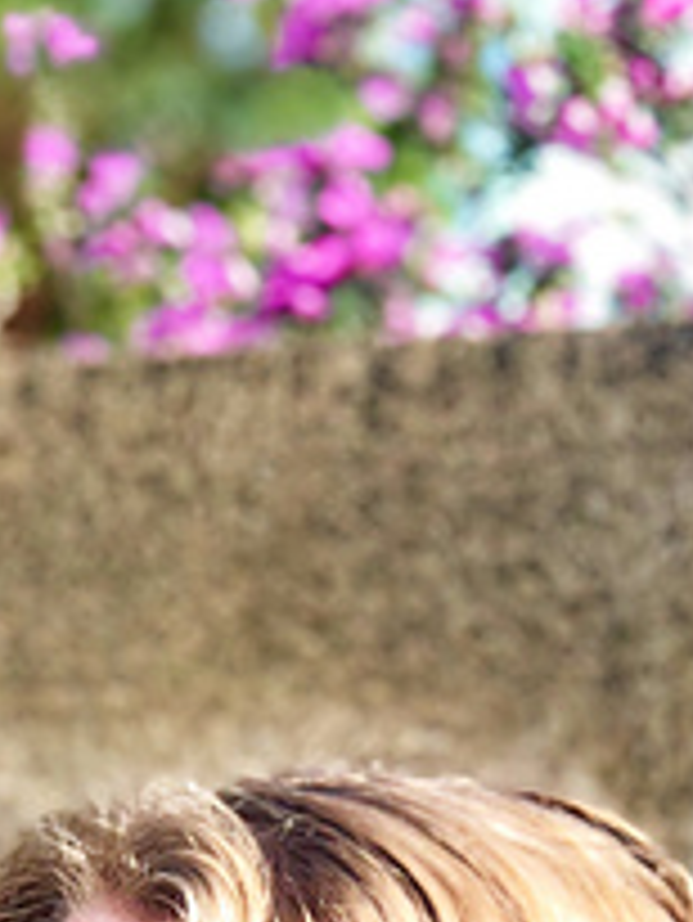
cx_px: 450
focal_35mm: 178
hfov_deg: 8.3
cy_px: 1286
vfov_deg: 10.8
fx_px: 4746
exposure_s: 1/144
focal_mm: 6.6
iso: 20
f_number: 2.8
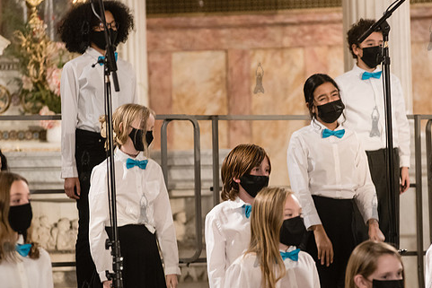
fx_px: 2677
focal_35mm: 223
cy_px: 165
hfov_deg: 9.2
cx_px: 259
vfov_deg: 6.2
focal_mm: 185
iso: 4000
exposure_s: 1/125
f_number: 5
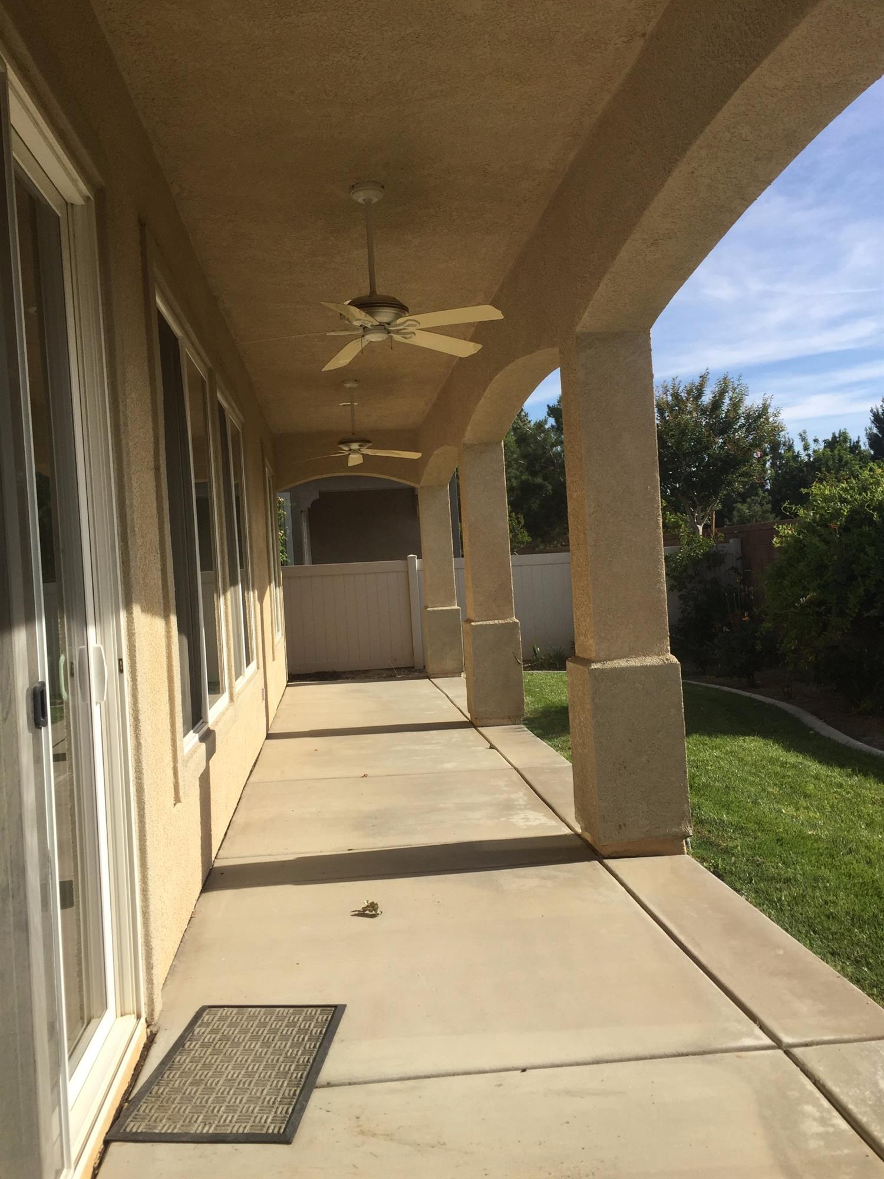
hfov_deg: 48.2
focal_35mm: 29
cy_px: 590
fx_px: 987
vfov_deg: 61.7
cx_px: 442
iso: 32
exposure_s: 1/2083
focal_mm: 4.15
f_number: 2.2
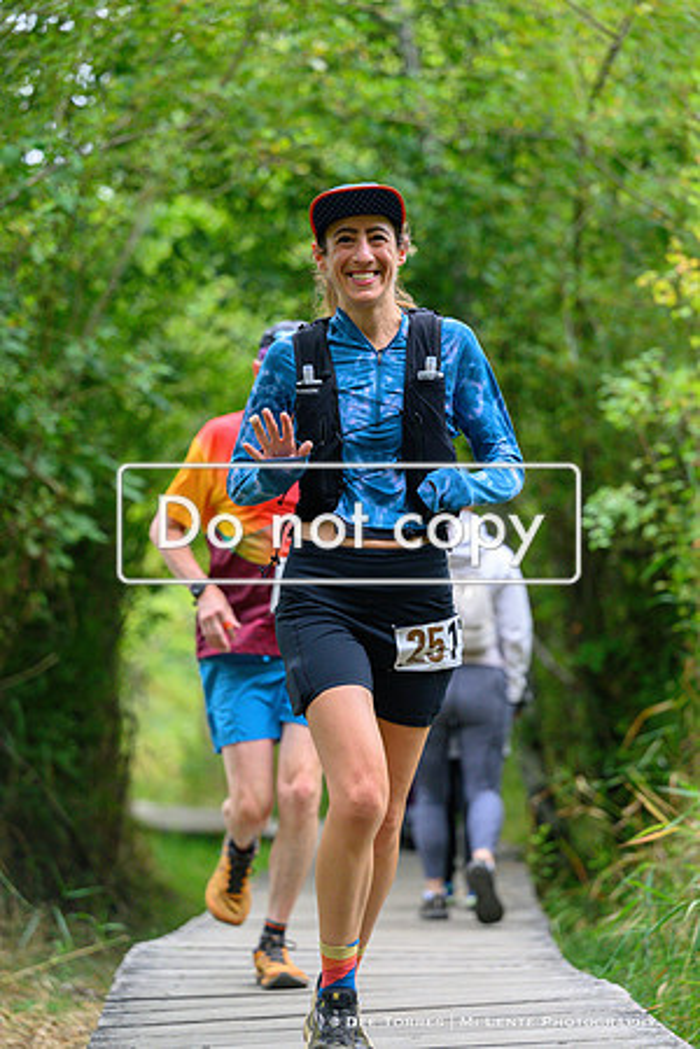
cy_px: 524
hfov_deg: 12.5
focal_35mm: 110
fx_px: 3208
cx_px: 350
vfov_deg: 18.6
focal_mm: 110
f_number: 3.2
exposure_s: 1/800
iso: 2500
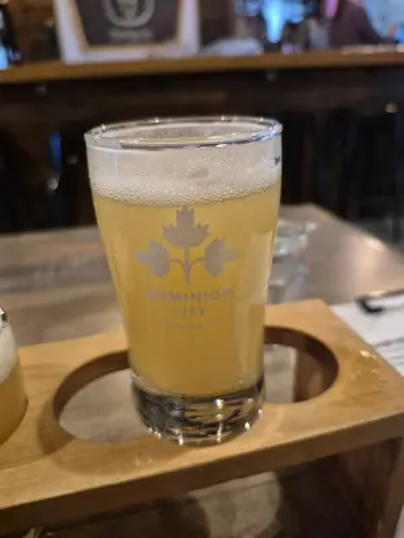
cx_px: 202
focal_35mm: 23
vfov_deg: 73.9
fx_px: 358
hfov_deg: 58.9
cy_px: 269
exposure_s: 1/60
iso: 800
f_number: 1.8
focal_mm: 5.4
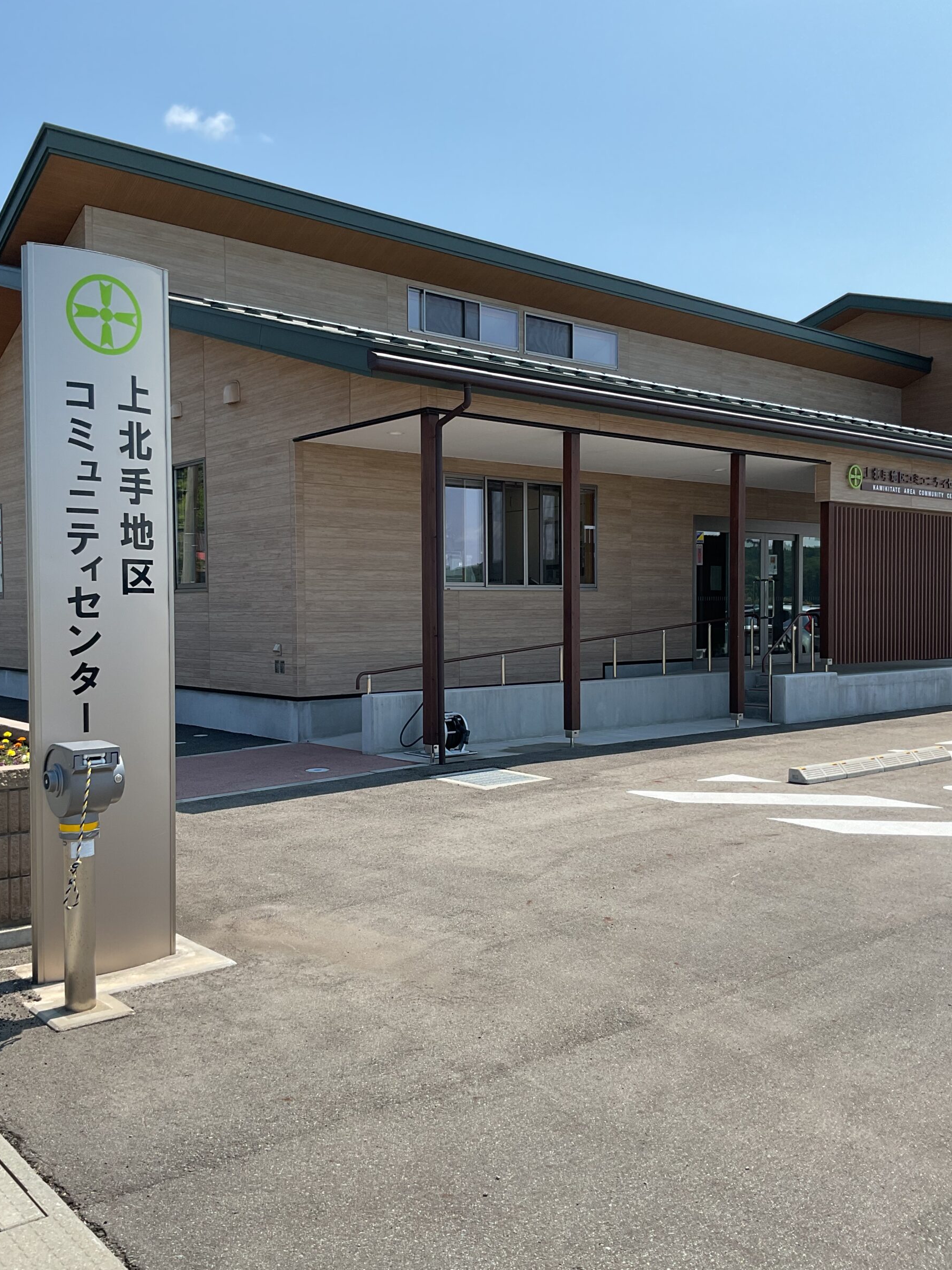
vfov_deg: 58.3
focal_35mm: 31
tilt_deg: -2.0
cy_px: 651
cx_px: 452
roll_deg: +0.3
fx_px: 1137
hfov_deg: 45.4
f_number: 1.8
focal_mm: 3
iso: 16
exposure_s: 1/1675
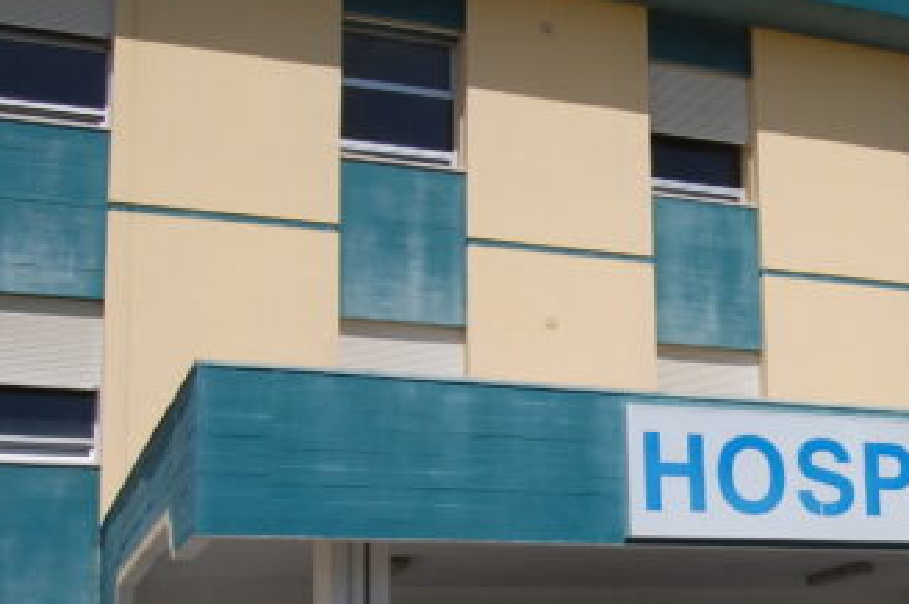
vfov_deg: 20.6
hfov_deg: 29.0
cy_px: 481
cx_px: 898
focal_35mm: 65
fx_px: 1643
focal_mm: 19
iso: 200
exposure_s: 1/500
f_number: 11
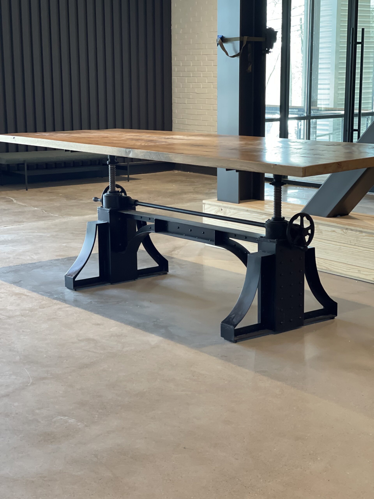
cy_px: 250
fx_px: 922
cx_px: 187
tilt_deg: -10.3
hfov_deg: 22.9
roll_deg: +1.2
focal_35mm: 64
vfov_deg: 30.3
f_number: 2.2
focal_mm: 7.5
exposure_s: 1/40
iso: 200
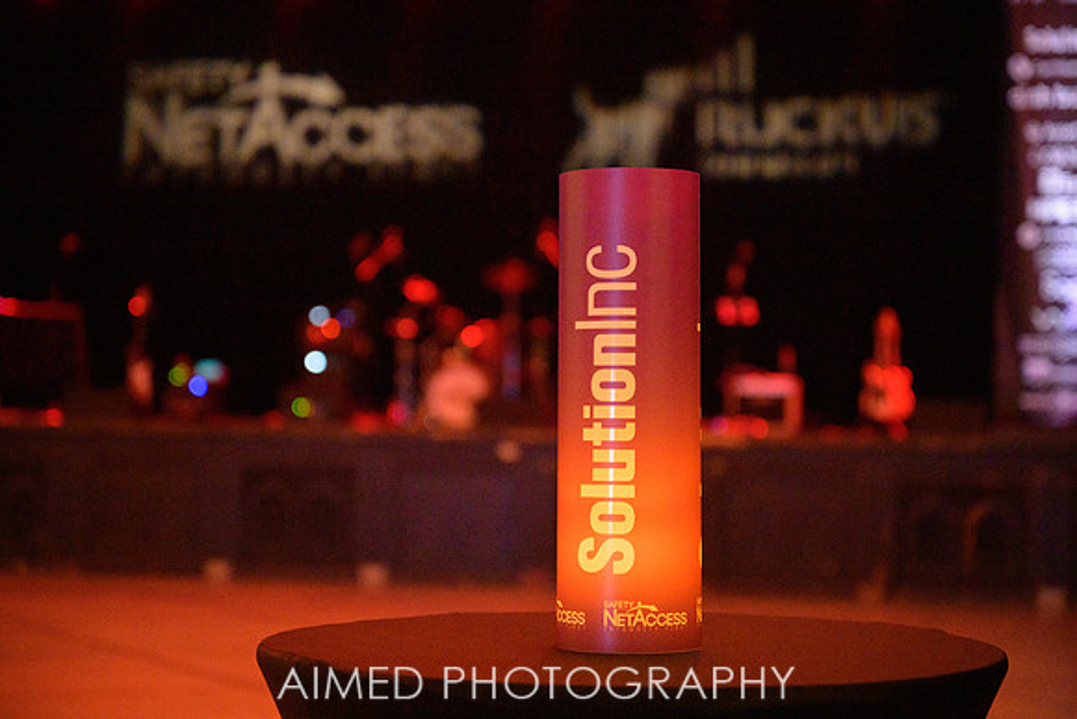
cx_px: 538
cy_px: 360
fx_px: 2156
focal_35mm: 72
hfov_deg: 28.0
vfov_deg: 18.9
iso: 3200
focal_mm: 70
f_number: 2.8
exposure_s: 1/125
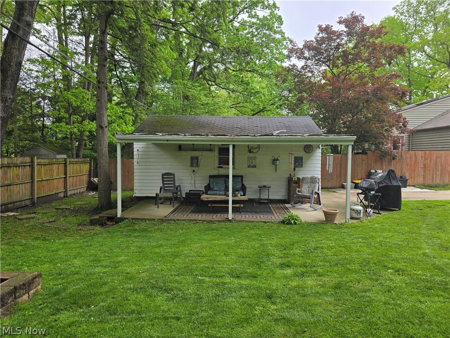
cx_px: 225
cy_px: 169
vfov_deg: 58.9
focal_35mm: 23
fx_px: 299
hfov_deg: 73.9
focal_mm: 6.3
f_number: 1.7
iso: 12
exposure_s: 1/286
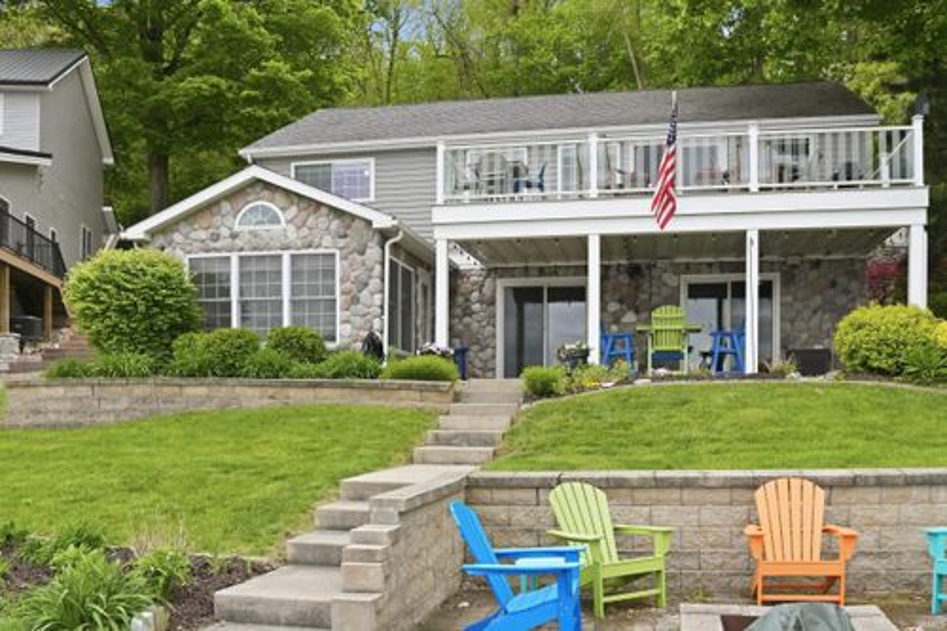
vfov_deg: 38.3
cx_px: 474
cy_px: 316
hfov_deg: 55.1
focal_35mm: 34
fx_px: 907
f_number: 4.5
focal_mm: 23
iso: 1600
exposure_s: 1/4000
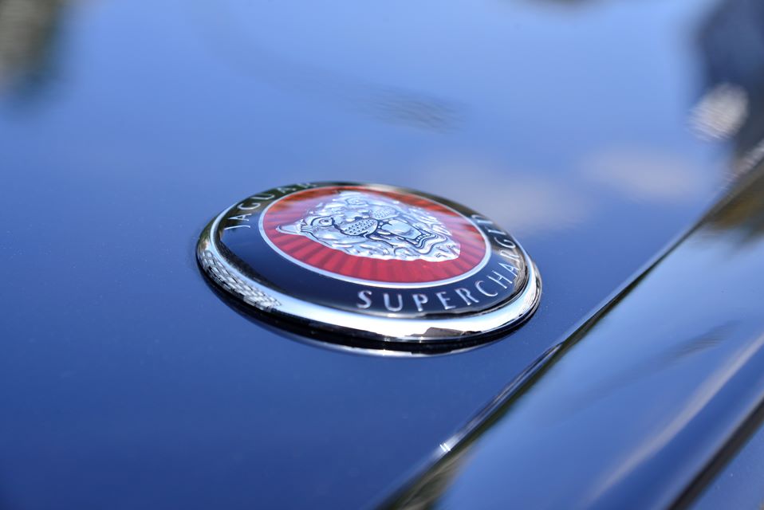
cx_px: 382
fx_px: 2548
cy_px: 255
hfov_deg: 17.1
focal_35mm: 120
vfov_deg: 11.4
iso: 250
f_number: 8
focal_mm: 120
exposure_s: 1/200
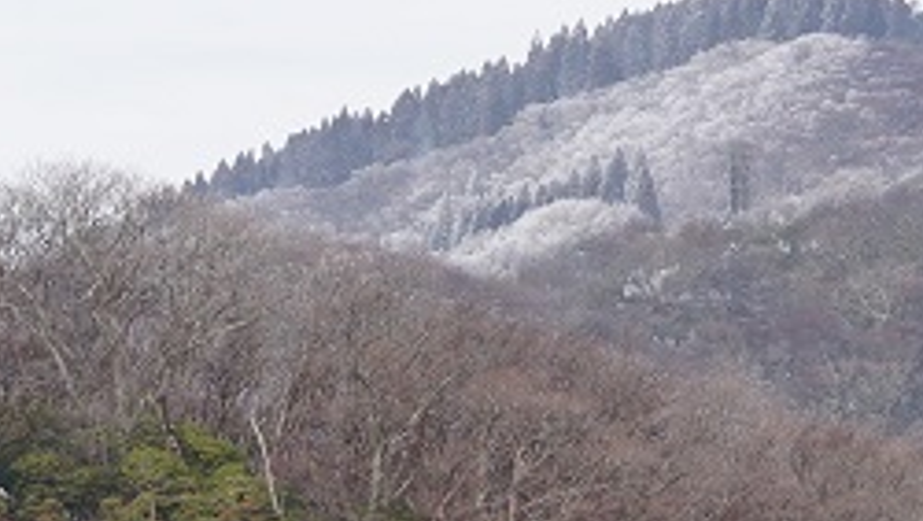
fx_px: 9604
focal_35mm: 392
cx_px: 901
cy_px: 750
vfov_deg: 3.1
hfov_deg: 5.5
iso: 100
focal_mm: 61
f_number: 5.6
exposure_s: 1/200
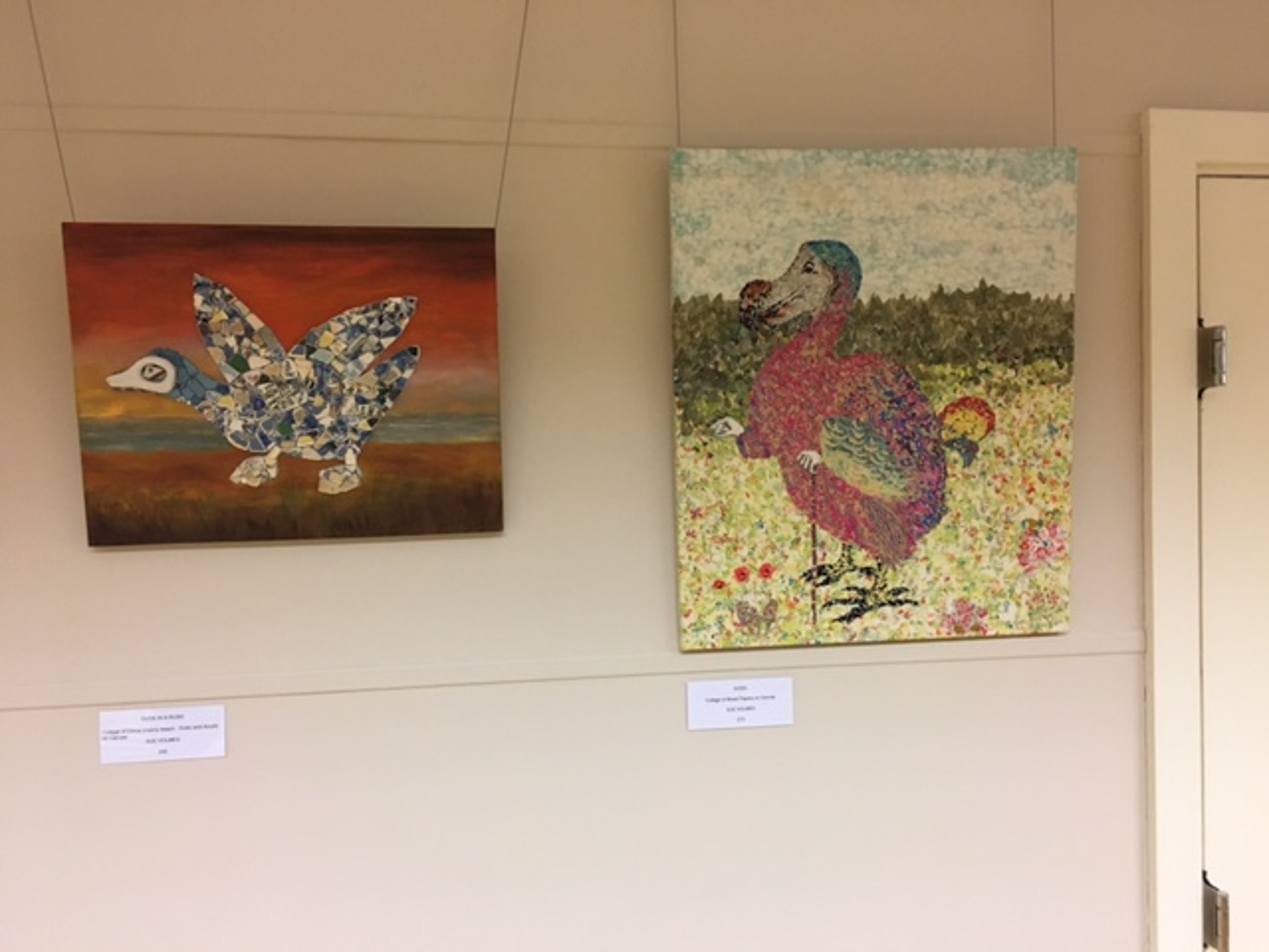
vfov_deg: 48.2
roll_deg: +0.7
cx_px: 634
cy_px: 476
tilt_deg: -0.6
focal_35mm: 29
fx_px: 1063
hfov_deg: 61.7
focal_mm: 4.15
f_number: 2.2
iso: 200
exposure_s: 1/33
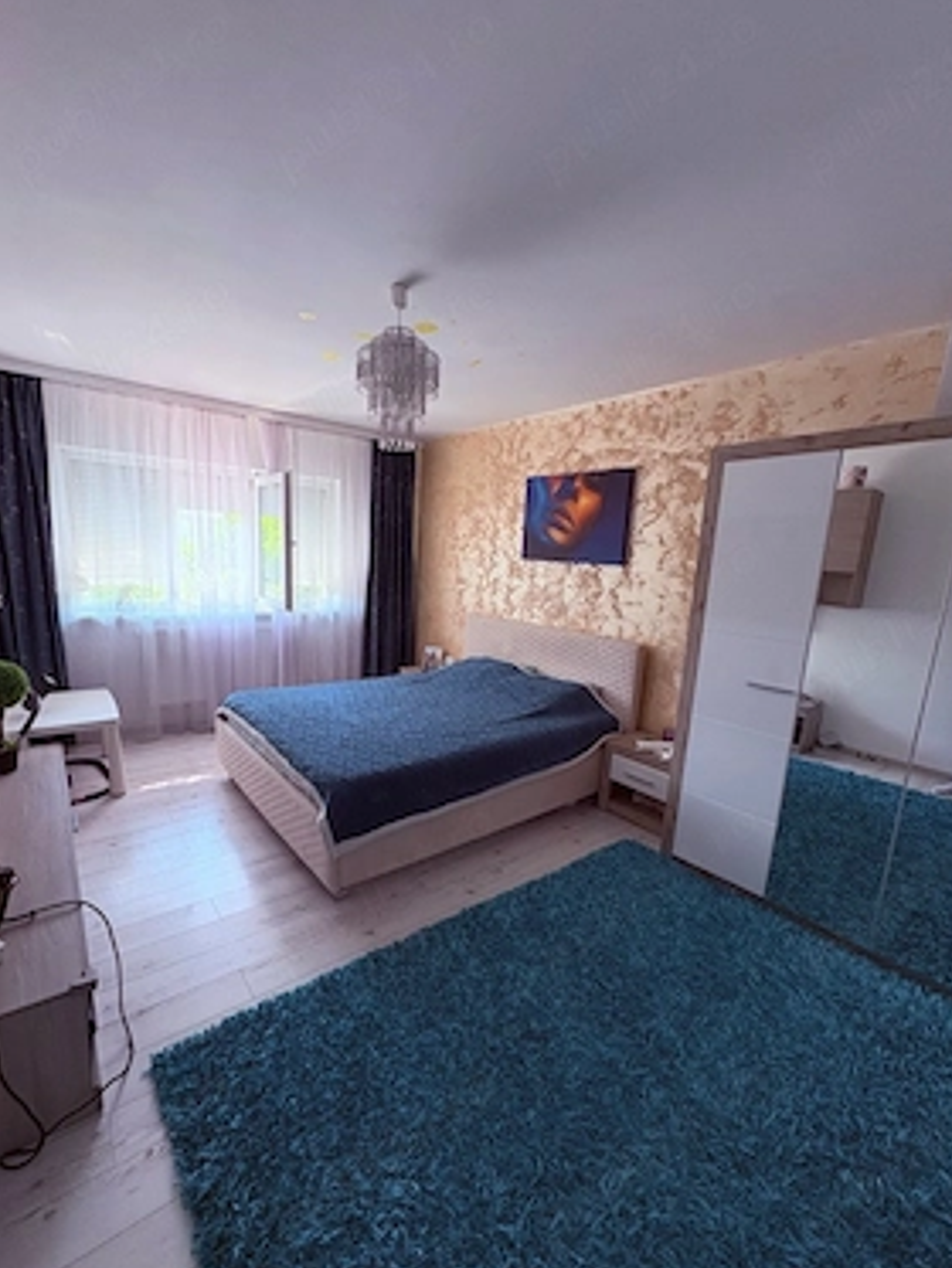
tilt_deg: -11.1
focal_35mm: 15
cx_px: 452
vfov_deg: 98.1
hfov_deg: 81.7
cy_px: 666
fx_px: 550
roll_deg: -2.3
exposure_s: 1/60
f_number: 2.2
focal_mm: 2.22
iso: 250
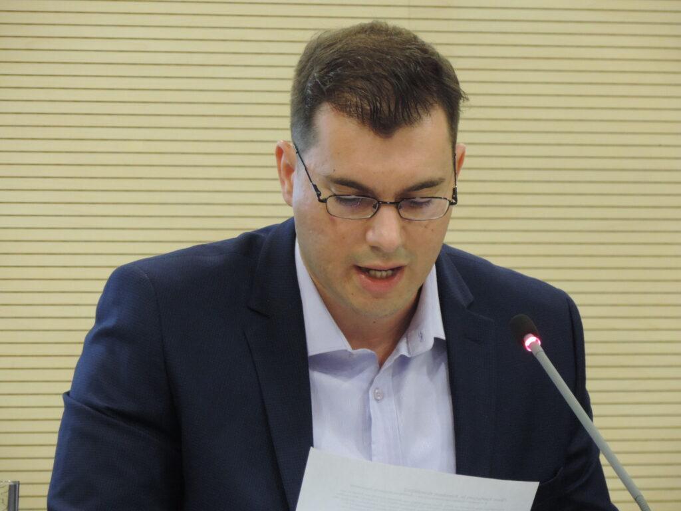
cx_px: 340
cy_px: 256
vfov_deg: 3.7
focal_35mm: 400
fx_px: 7869
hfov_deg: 5.0
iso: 800
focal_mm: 71.3
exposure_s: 1/20
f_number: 4.8
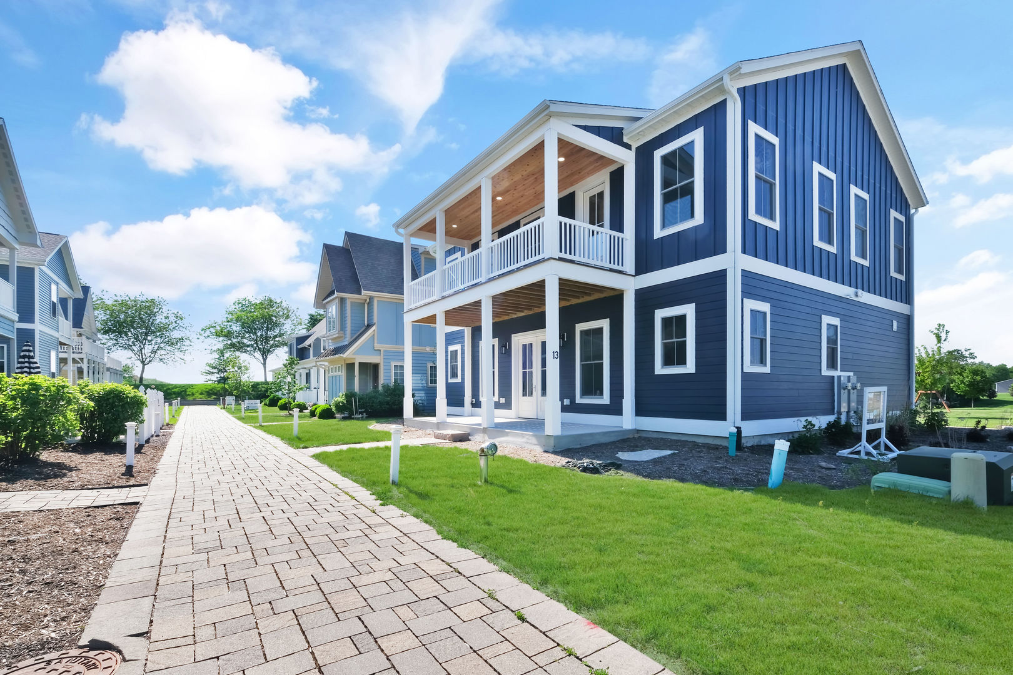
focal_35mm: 15
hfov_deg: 100.4
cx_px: 506
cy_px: 338
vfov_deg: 77.3
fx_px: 422
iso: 160
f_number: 16
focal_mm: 10
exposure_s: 1/60
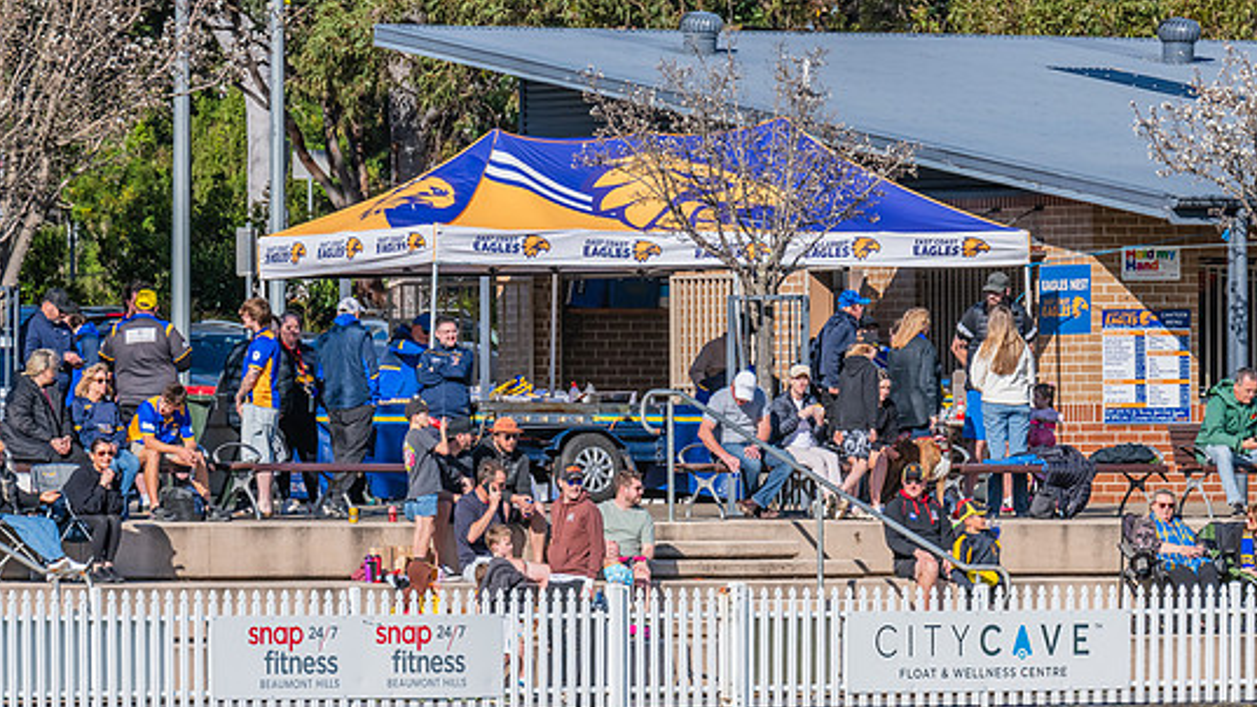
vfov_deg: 2.7
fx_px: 14965
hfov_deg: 4.8
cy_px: 362
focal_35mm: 449
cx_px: 609
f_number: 14
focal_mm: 380
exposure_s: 1/1250
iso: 800
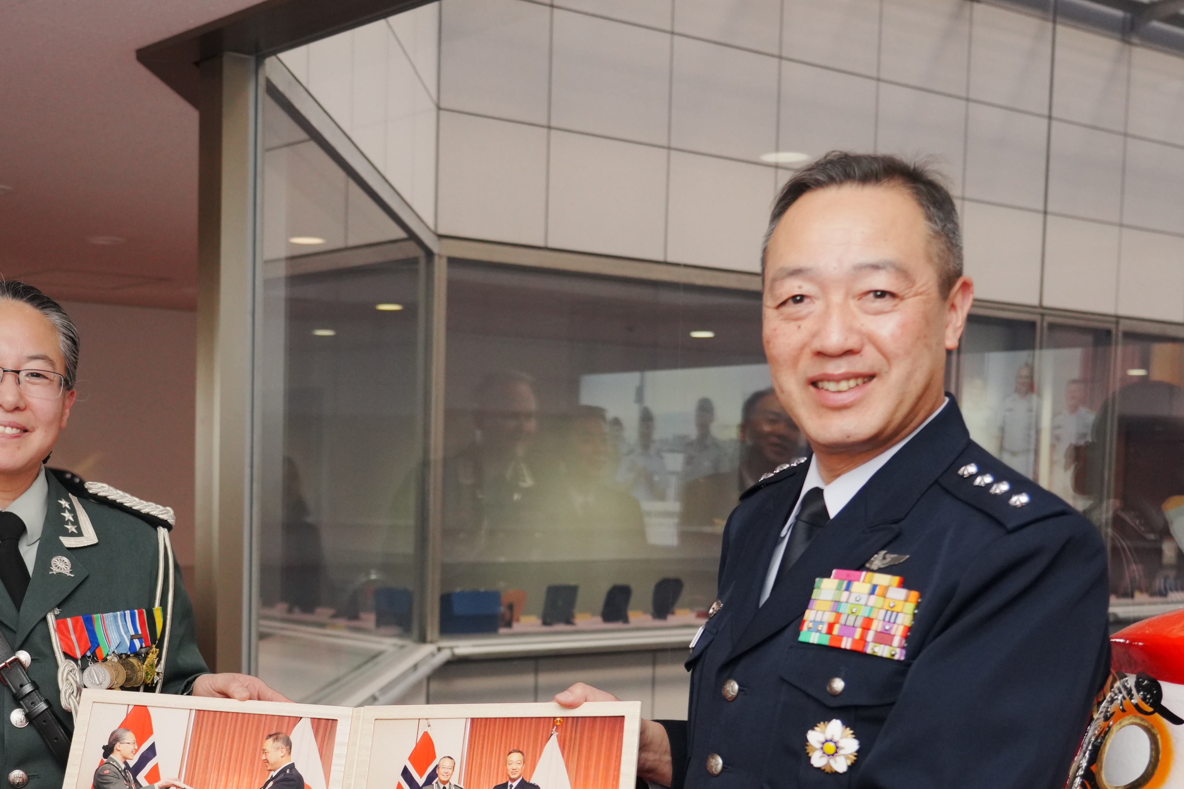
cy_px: 631
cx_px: 371
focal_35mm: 52
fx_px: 1710
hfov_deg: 37.7
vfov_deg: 25.5
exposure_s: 1/200
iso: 1600
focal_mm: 30
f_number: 4
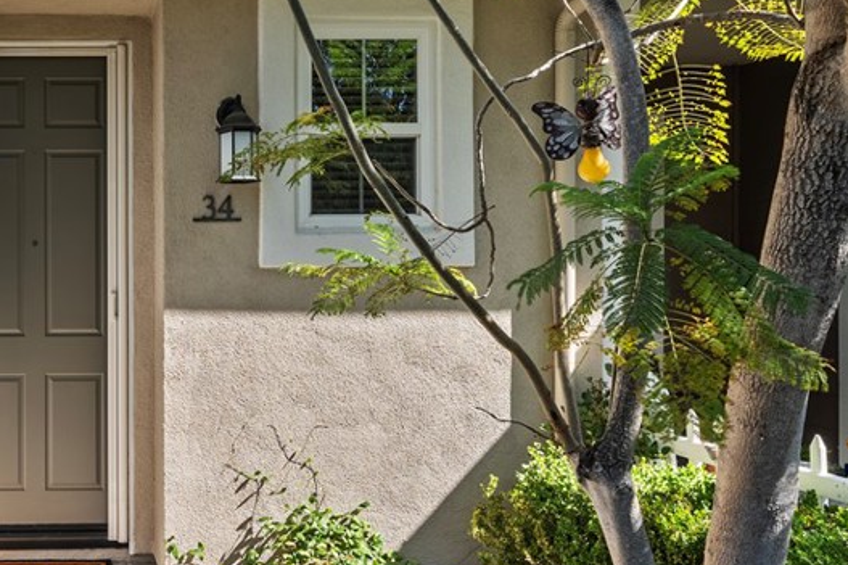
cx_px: 61
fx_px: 824
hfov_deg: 47.9
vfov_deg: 37.8
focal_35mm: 35
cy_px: 255
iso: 160
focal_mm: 18
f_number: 11
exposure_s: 1/25
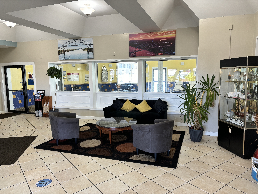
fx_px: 194
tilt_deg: -6.5
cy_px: 97
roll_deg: +0.8
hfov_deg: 67.3
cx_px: 129
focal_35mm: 26
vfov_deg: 53.1
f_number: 1.6
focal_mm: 5.96
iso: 80
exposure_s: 1/60
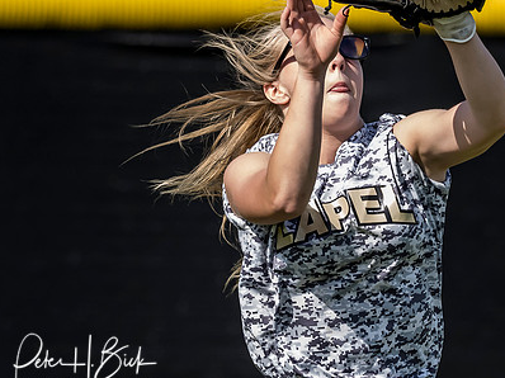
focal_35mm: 1429
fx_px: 20835
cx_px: 232
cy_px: 263
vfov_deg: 1.0
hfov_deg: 1.4
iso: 800
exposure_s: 1/2000
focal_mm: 300
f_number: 4
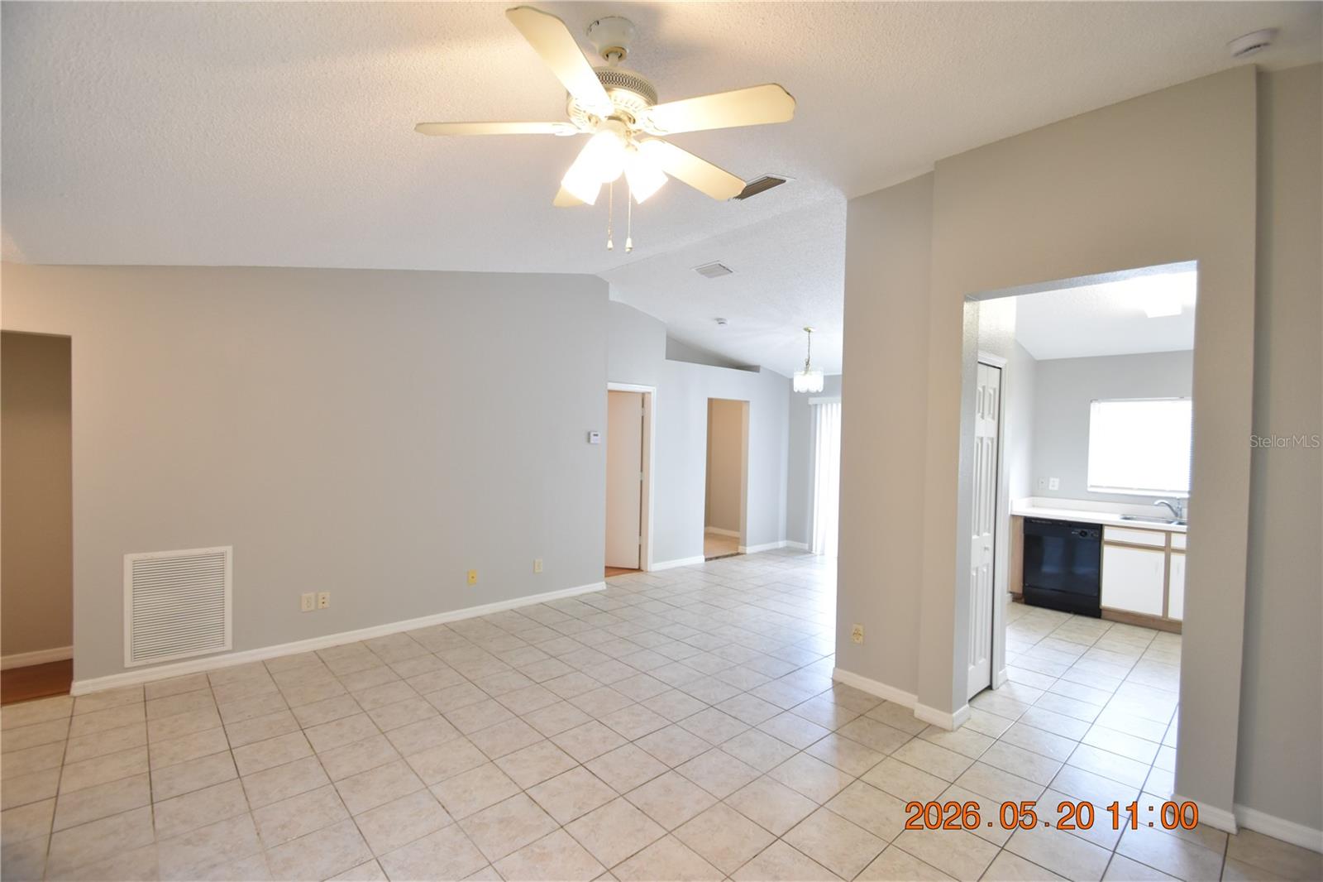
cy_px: 441
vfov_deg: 77.3
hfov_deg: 100.4
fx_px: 551
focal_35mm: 15
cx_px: 662
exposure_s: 1/60
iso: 800
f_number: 3.5
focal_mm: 10
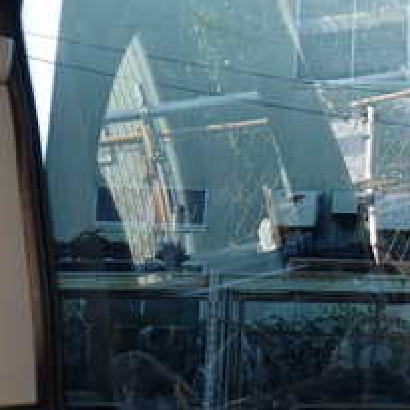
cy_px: 111
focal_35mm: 78
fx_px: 1045
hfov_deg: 21.5
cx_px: 394
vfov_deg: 22.0
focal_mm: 5.4
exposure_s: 1/100
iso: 100
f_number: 2.3
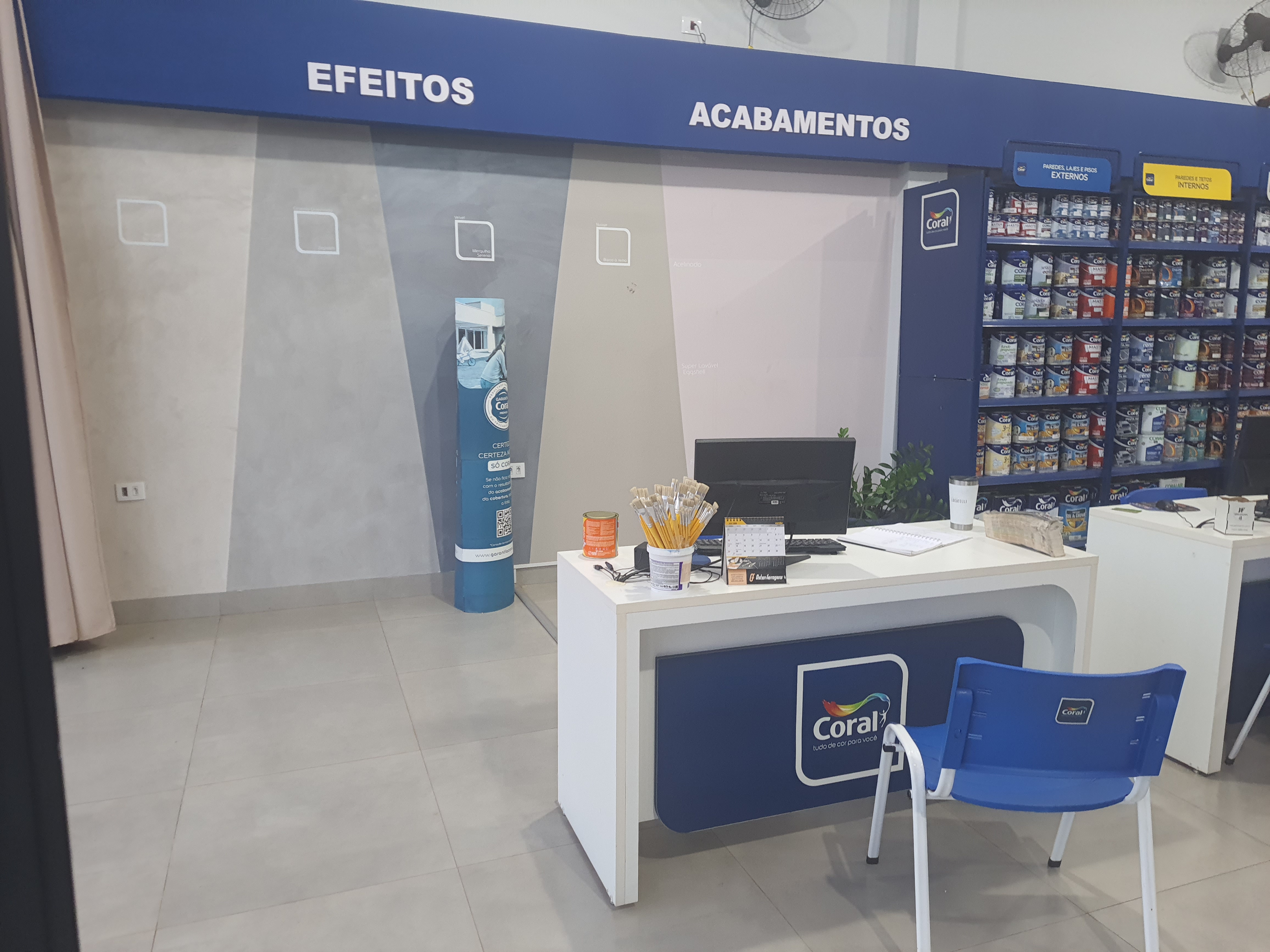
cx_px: 635
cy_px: 476
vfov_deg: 56.8
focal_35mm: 24
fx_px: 881
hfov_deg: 71.6
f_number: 1.8
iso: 200
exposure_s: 1/40
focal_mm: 5.23
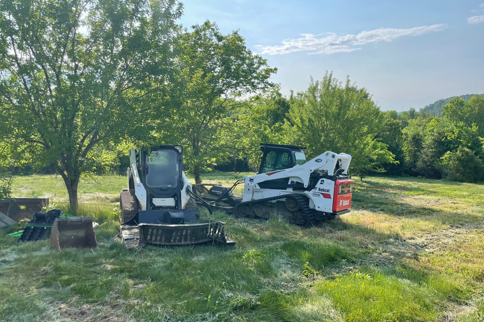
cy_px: 184
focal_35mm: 28
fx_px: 376
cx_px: 247
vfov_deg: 46.3
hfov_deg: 65.5
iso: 32
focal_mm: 4.2
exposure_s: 1/1770
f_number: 1.6
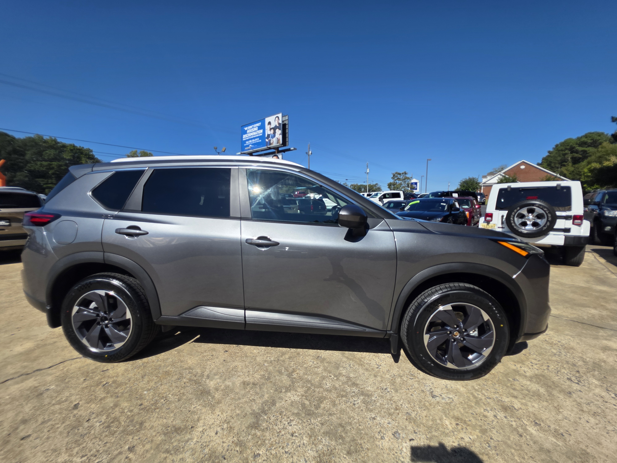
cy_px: 232
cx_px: 308
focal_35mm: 13
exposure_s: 1/2752
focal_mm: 2.2
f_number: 1.9
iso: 40
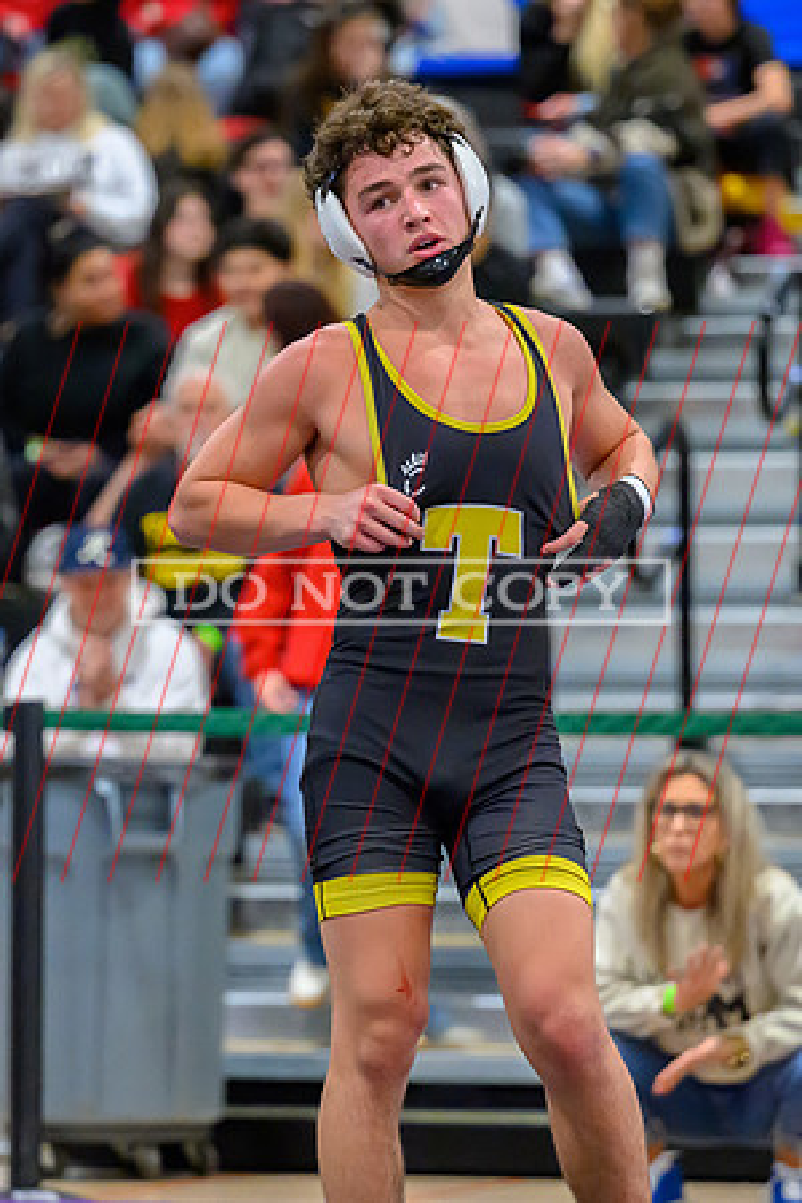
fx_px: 6727
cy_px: 573
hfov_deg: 6.8
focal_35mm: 201
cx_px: 244
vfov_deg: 10.2
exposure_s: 1/800
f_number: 2.8
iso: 8000
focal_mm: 120
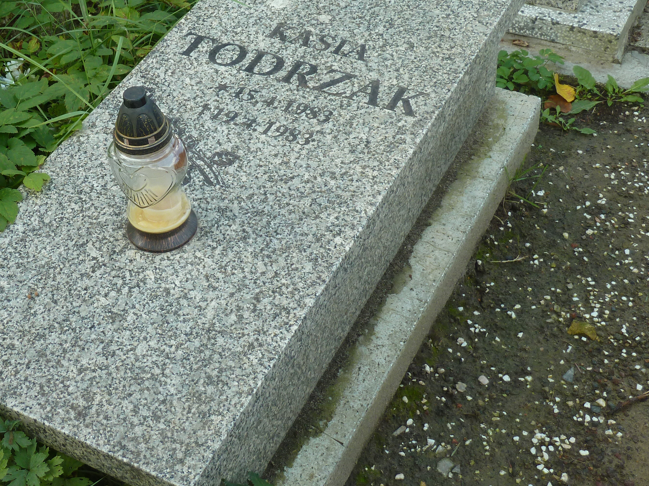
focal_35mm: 60
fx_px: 1125
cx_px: 227
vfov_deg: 24.3
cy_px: 169
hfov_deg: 32.0
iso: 80
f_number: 3.6
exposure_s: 1/80
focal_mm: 6.5
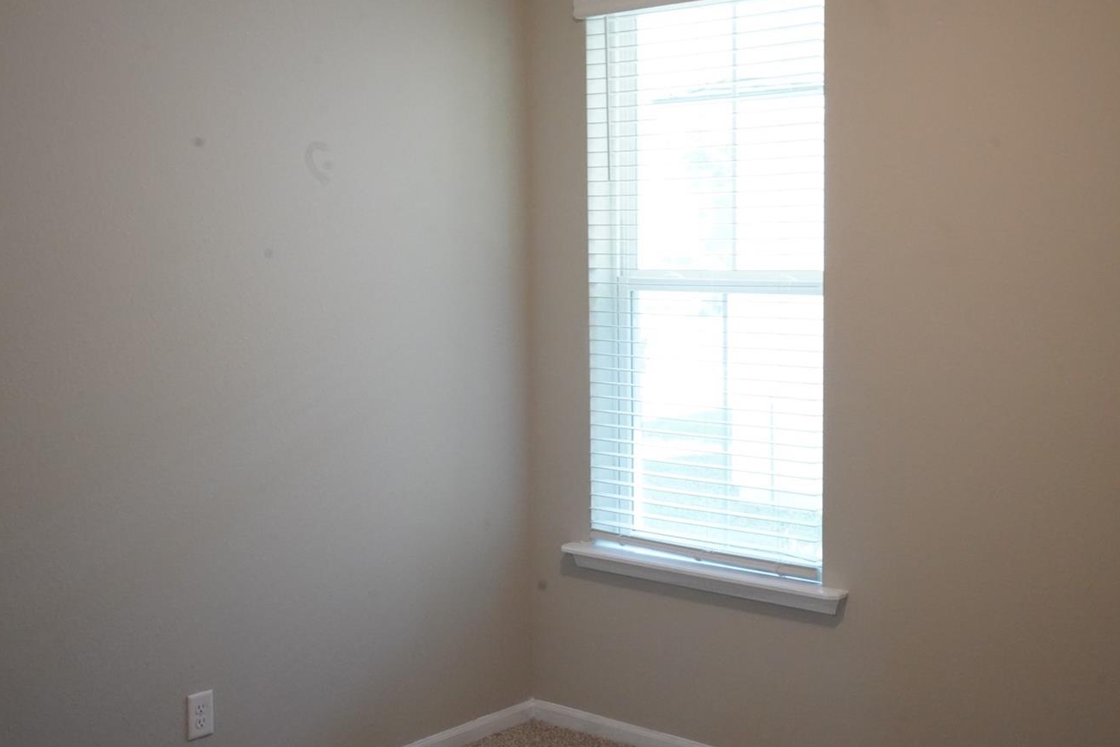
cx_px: 657
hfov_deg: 45.2
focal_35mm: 43
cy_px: 351
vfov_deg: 31.2
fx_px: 1338
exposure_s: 1/60
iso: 8000
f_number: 13
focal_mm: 35
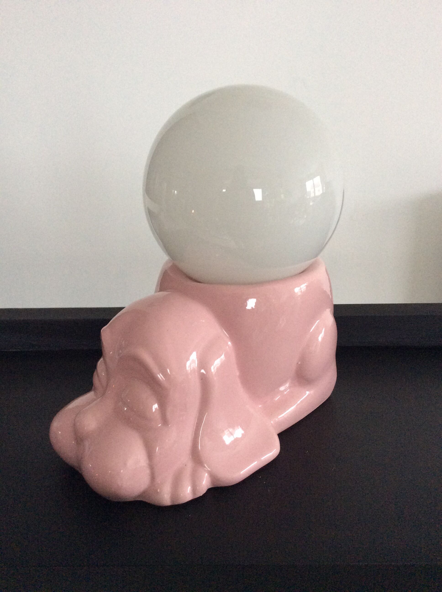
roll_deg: +1.5
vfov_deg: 56.9
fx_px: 546
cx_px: 221
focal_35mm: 32
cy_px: 296
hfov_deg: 44.1
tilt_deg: -20.0
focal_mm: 3.3
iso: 160
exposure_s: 1/25
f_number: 2.4
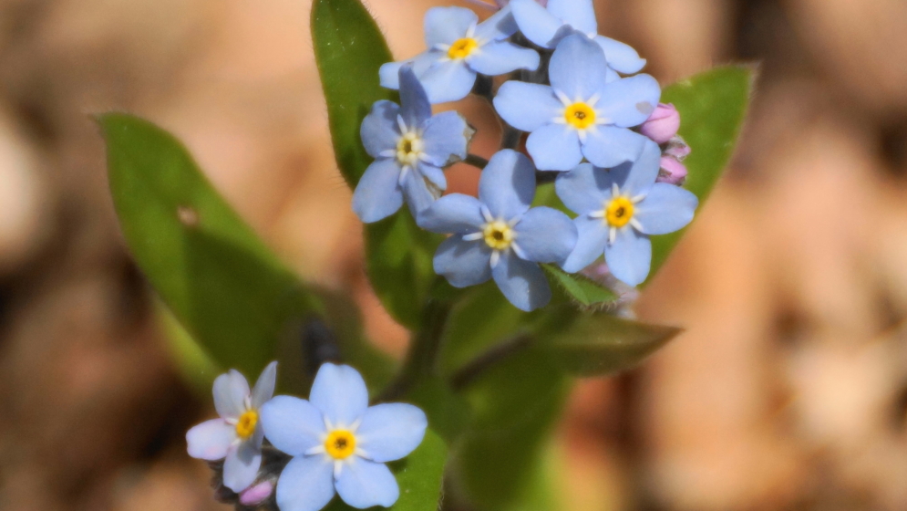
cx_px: 453
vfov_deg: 3.1
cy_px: 249
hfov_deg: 5.5
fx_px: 9477
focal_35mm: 394
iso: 200
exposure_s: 1/400
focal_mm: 250
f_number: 6.3
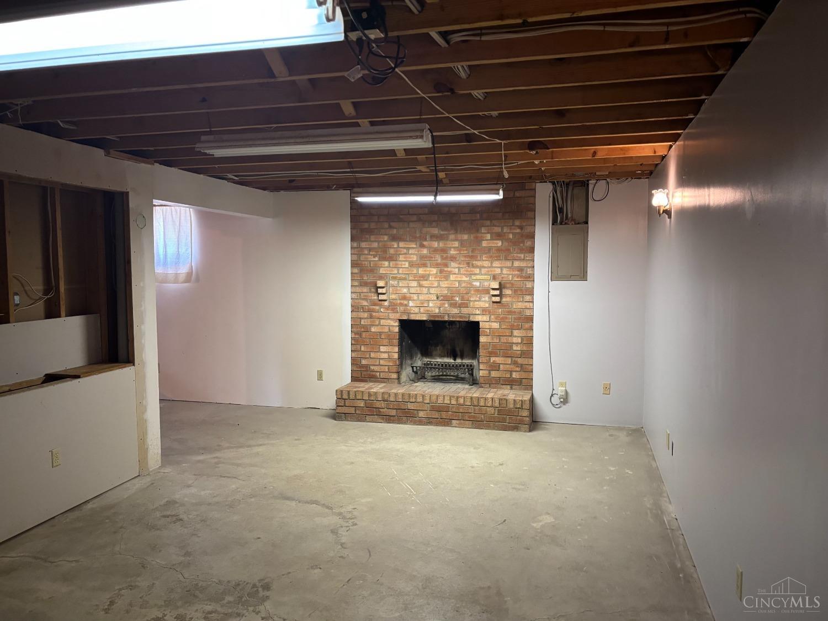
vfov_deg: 53.1
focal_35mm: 26
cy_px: 310
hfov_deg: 67.3
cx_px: 414
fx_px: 622
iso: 320
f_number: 1.6
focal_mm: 5.96
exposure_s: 1/60
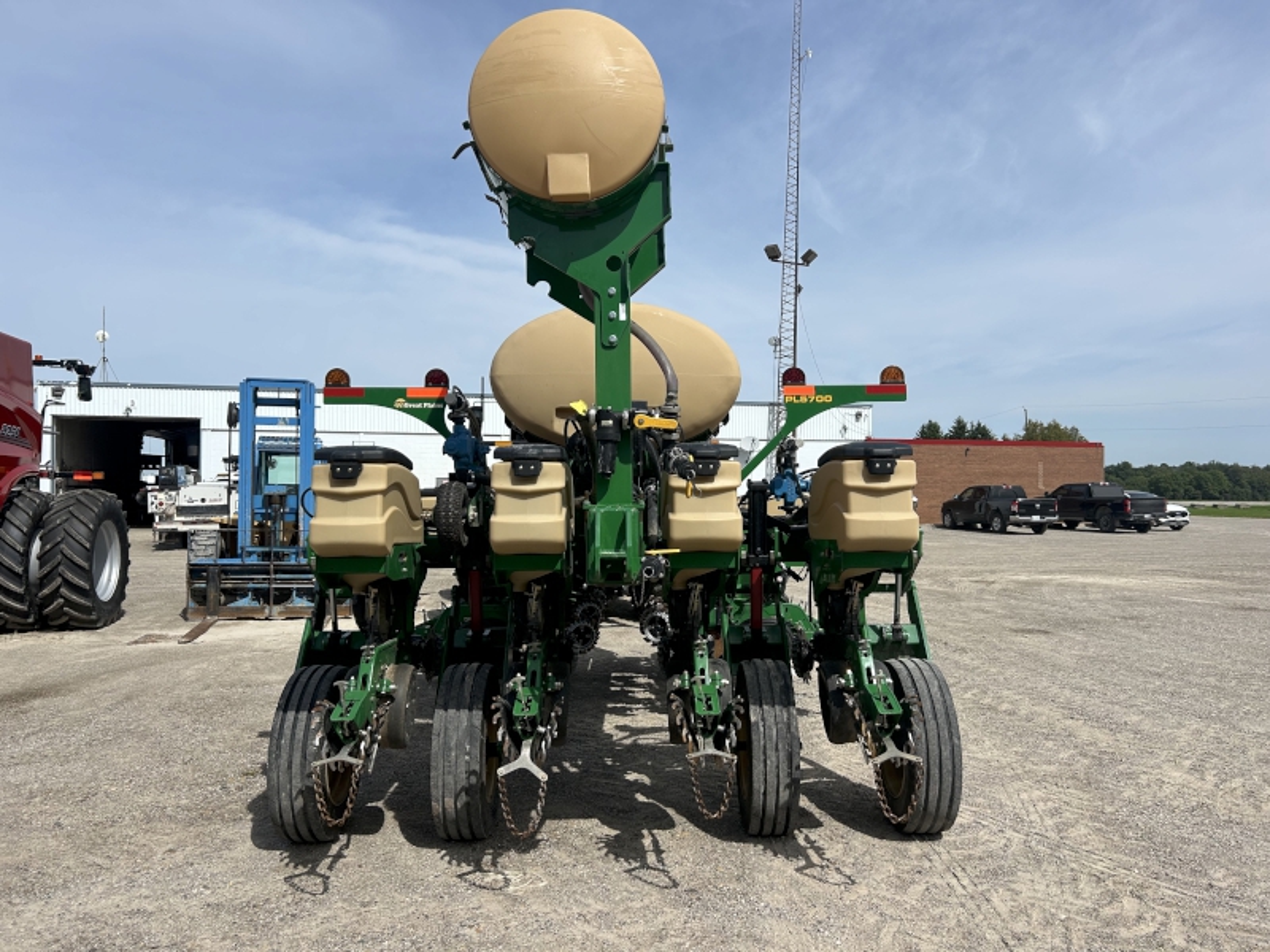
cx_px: 635
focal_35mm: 26
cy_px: 476
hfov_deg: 67.3
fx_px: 954
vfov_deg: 53.1
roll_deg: +0.3
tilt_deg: +0.1
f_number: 1.5
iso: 50
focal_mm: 5.7
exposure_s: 1/6211
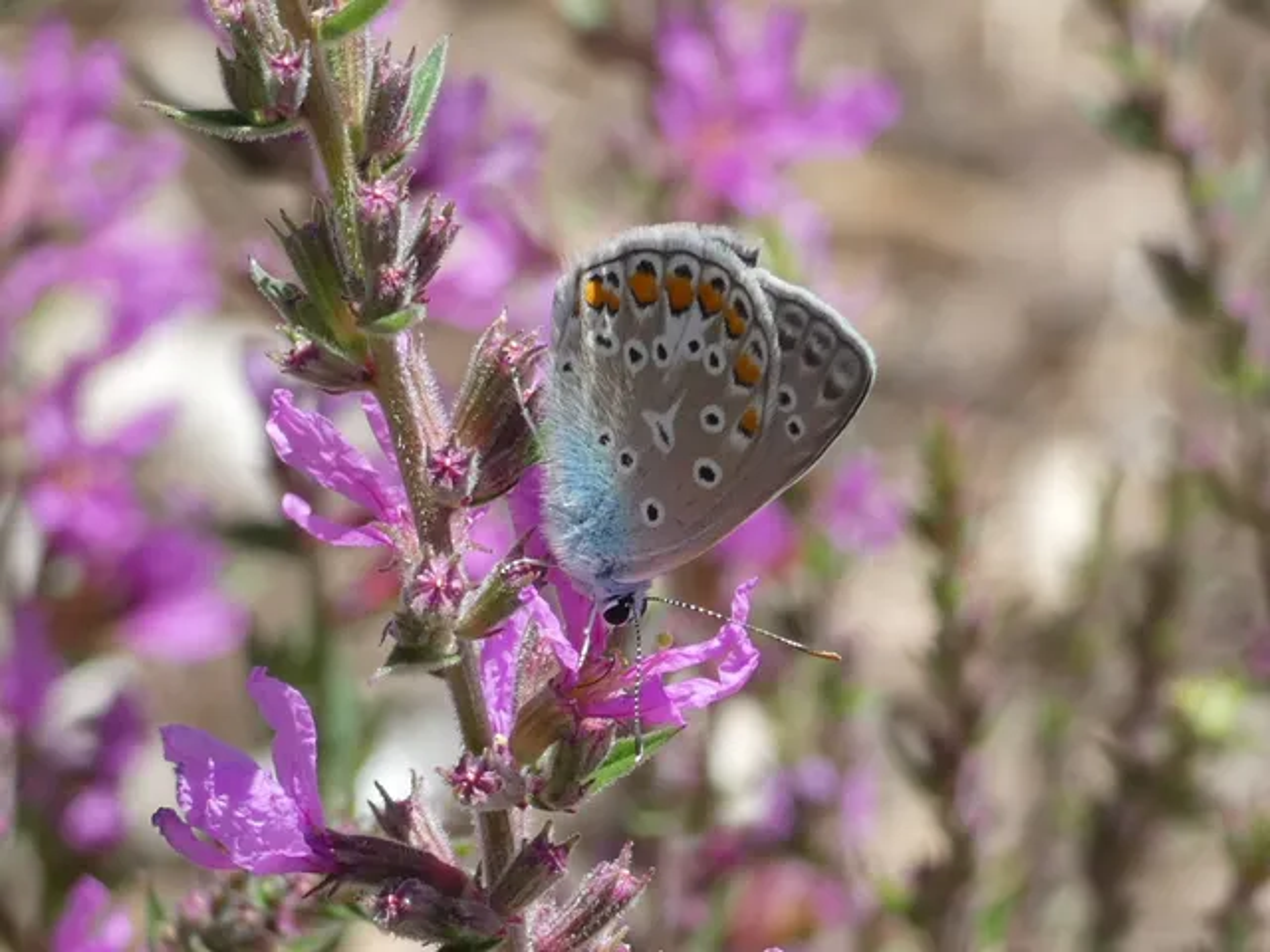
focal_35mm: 173
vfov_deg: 8.6
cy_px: 476
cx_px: 635
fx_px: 6347
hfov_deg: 11.4
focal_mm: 30.9
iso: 80
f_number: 5.5
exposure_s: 1/200
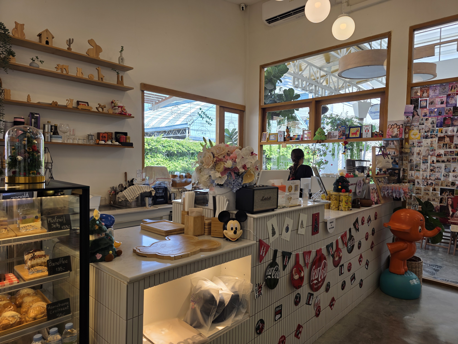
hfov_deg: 73.9
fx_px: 304
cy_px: 172
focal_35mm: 23
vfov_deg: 58.9
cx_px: 229
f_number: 1.7
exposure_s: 1/100
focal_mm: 6.3
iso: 12
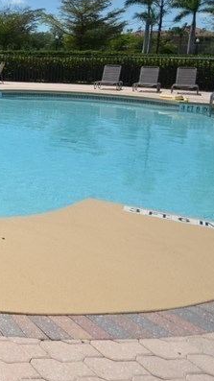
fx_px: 434
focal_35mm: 43
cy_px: 77
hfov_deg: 17.4
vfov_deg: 45.1
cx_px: -239
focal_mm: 10
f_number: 4
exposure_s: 1/8000
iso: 400
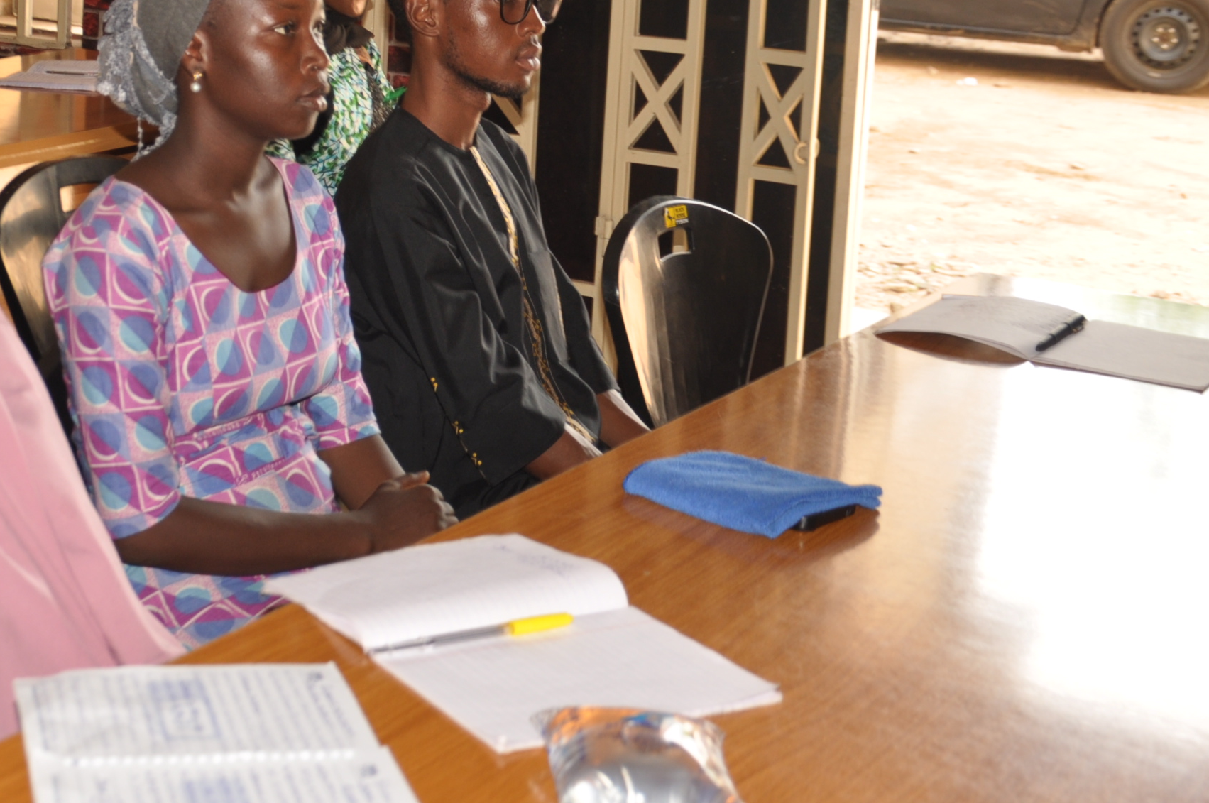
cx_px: 166
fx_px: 2281
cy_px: 106
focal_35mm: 68
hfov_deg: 28.7
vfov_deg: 19.7
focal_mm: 24
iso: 200
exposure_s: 1/60
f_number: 3.8
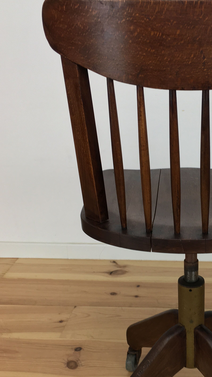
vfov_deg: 45.1
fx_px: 450
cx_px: 184
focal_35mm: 45
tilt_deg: -24.6
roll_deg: -0.4
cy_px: 234
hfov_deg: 25.8
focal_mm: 4.15
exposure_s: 1/33
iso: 32
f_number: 2.2
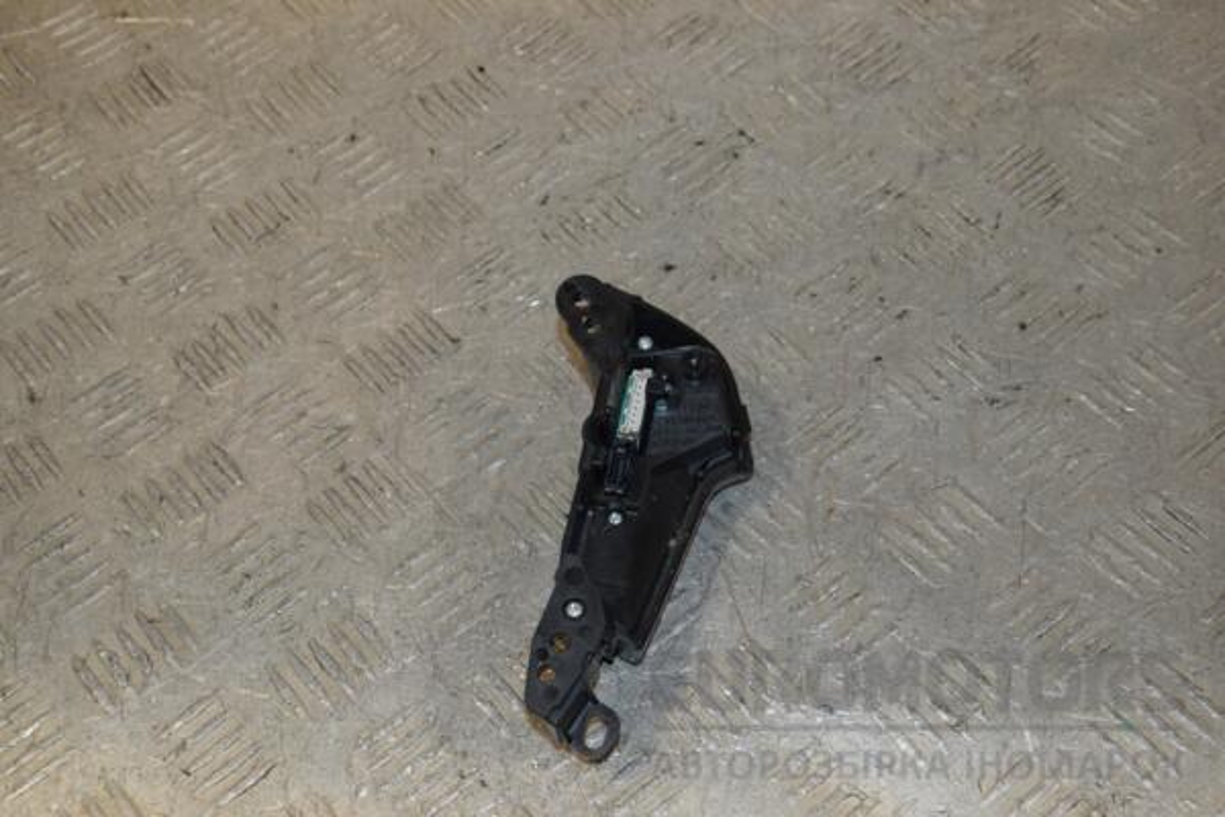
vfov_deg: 23.8
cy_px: 408
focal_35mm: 57
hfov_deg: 35.1
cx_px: 612
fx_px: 1939
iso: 800
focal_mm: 38
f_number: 7.1
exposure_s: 1/200
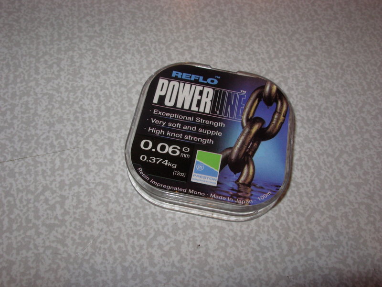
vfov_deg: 37.7
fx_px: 419
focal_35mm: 38
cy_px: 144
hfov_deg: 49.0
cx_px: 191
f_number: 4.9
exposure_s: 1/32
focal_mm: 6.3
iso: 50
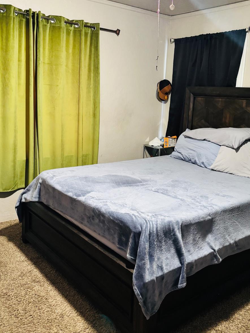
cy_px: 138
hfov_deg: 42.9
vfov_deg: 55.1
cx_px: 136
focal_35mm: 33
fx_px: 318
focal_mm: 5.96
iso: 640
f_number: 1.6
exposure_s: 1/40
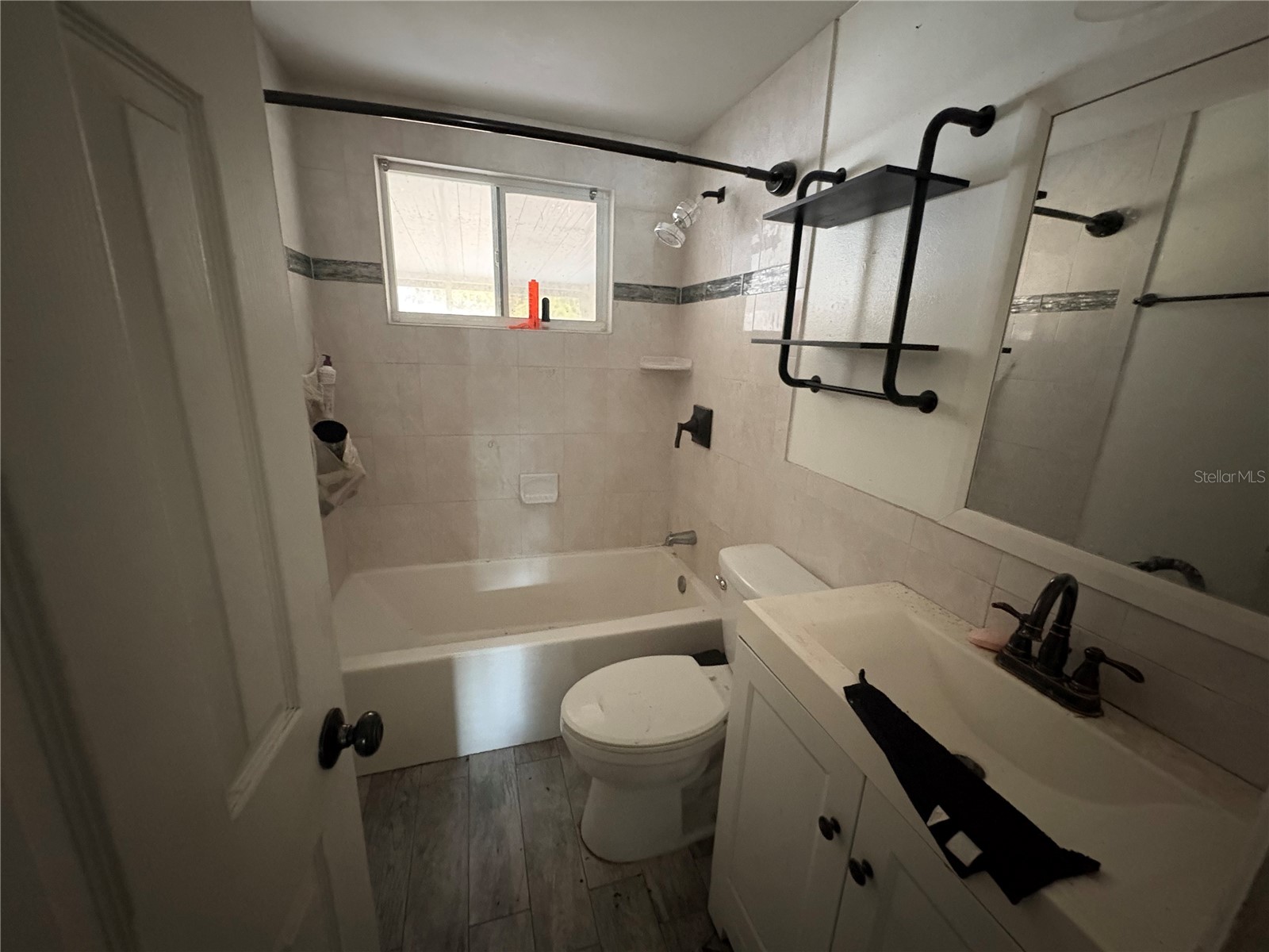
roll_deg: -2.3
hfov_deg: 102.1
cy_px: 476
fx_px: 513
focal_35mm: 14
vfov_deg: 85.7
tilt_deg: -15.3
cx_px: 634
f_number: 2.2
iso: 1000
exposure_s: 1/30
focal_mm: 2.22
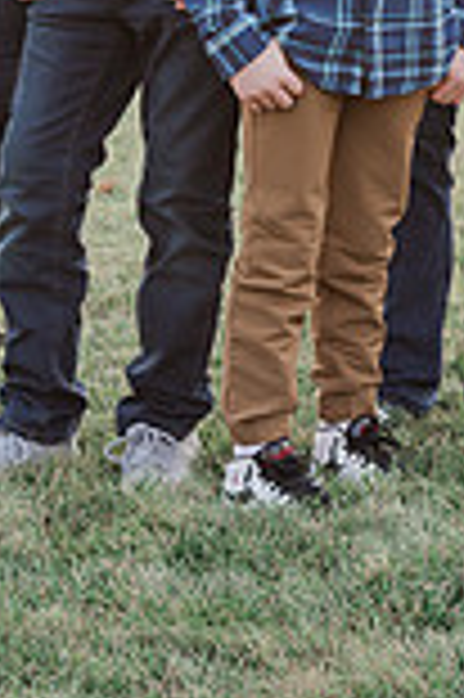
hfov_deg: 5.5
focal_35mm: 247
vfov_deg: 8.3
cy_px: -135
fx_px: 4786
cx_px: 306
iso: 400
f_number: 4
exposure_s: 1/200
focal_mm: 85
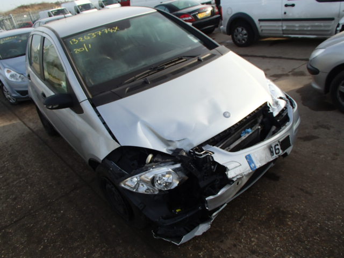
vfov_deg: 49.7
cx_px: 172
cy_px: 129
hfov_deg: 63.4
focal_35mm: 28
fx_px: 278
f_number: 3.9
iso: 100
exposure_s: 1/250
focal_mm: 5
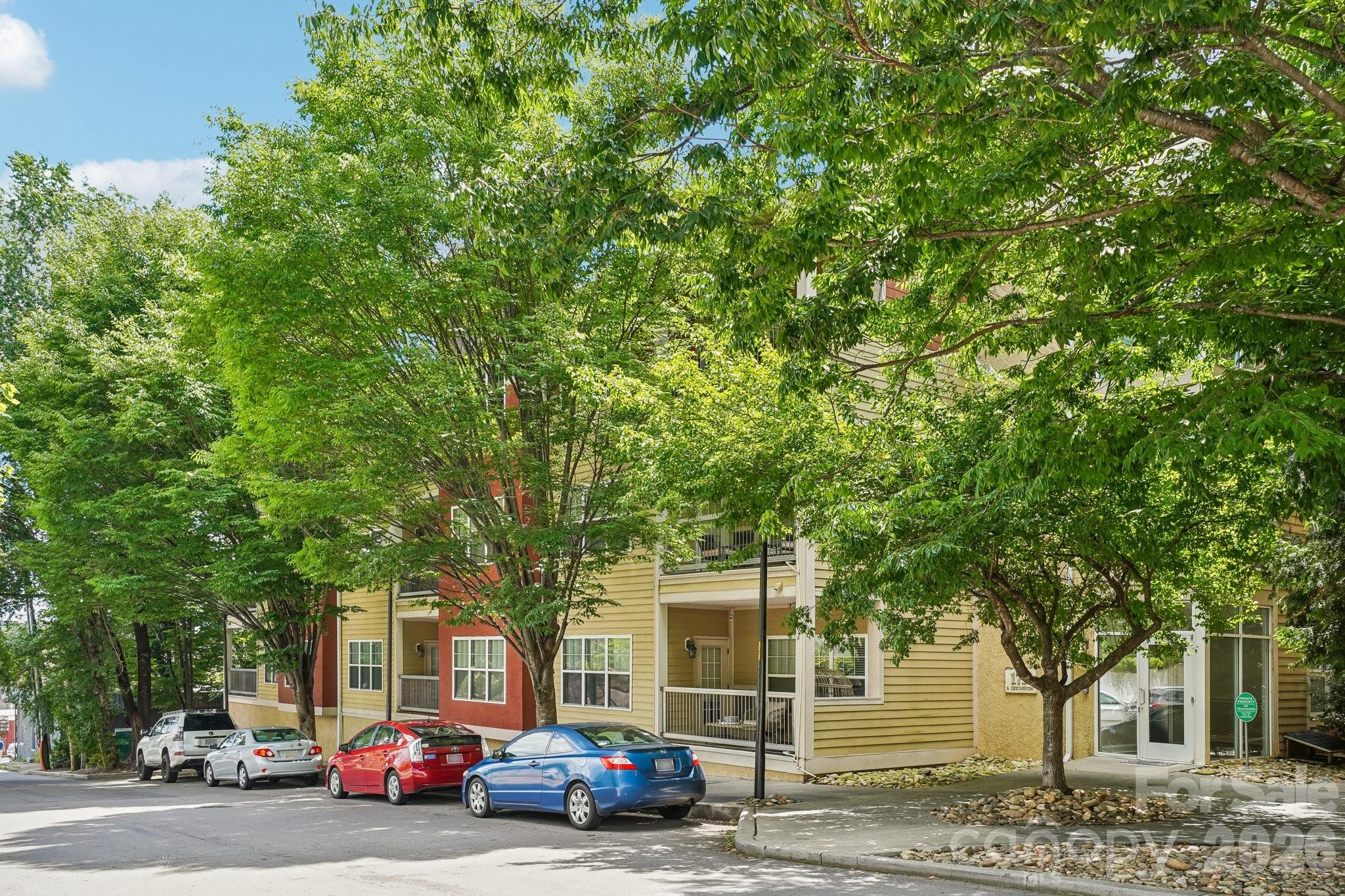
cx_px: 672
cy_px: 448
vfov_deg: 47.9
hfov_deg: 67.4
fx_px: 1009
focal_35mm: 27
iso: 100
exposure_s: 1/30
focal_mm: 18
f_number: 8
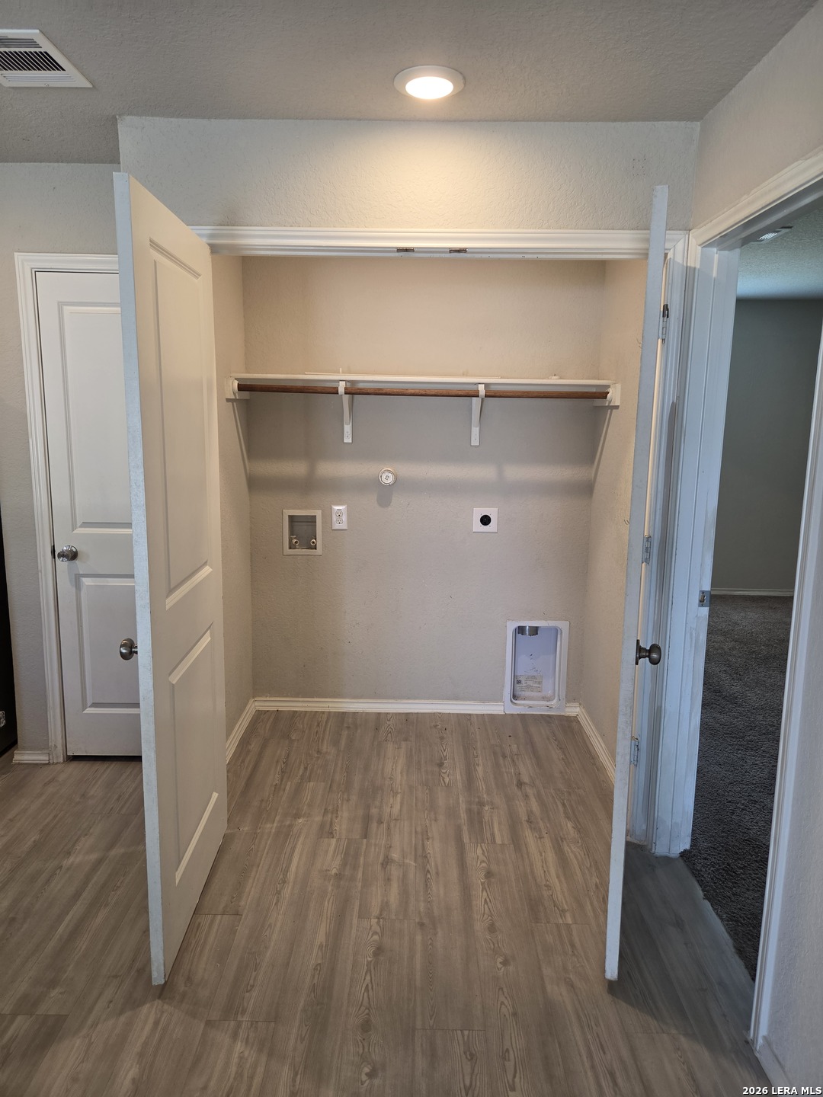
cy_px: 548
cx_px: 412
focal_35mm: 23
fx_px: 729
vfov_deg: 73.9
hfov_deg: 58.9
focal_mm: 5.4
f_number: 1.8
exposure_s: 1/120
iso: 125
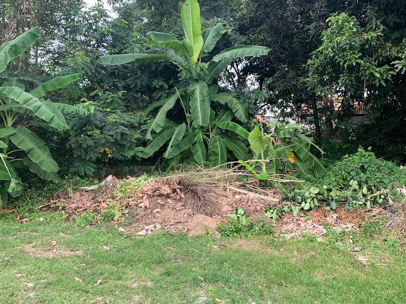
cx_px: 208
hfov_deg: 58.4
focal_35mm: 31
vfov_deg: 45.4
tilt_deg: -1.3
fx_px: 364
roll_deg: +1.8
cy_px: 145
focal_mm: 4.25
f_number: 1.8
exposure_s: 1/122
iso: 25
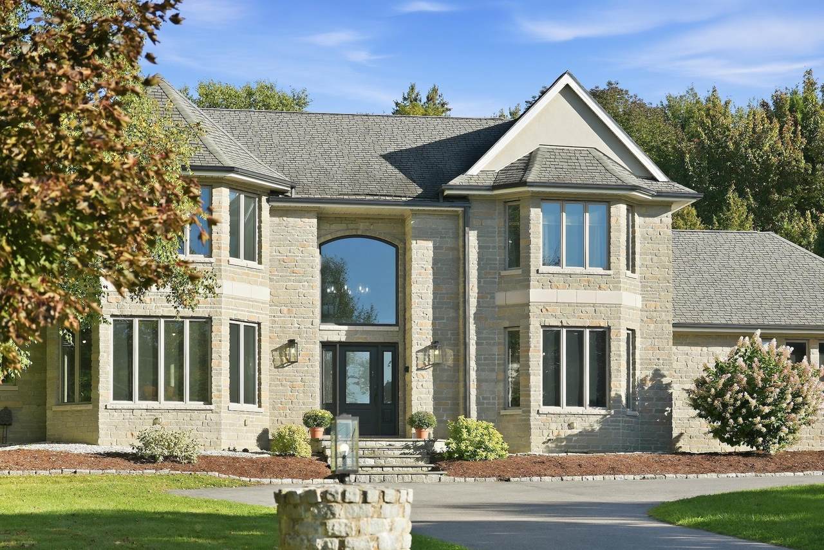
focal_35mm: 70
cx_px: 412
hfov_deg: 28.8
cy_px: 275
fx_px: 1603
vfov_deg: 19.5
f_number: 4
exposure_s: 1/800
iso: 100
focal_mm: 70
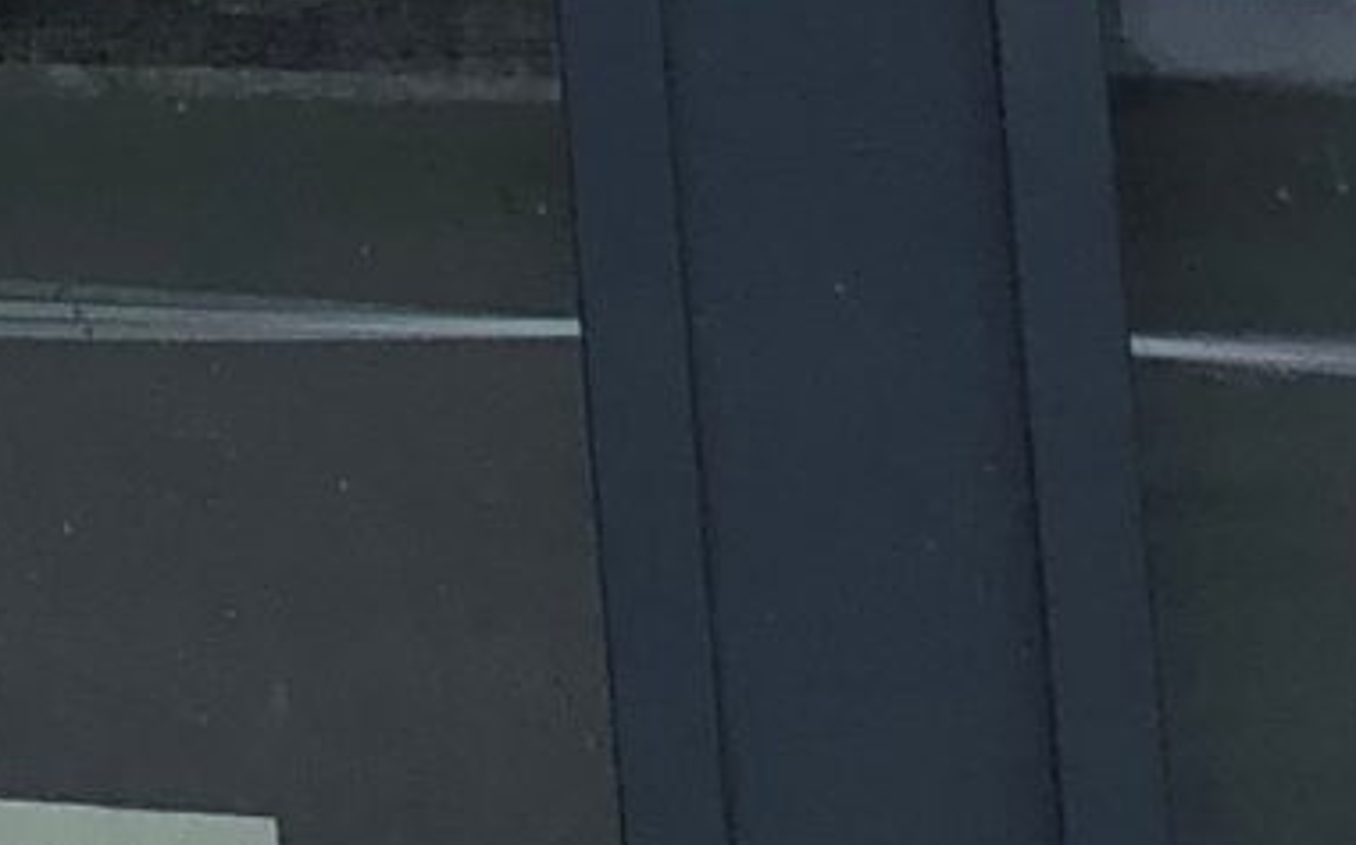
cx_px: -1963
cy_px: -1526
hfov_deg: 9.3
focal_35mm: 200
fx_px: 7387
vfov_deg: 6.1
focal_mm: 4
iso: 20
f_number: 1.8
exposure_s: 1/454
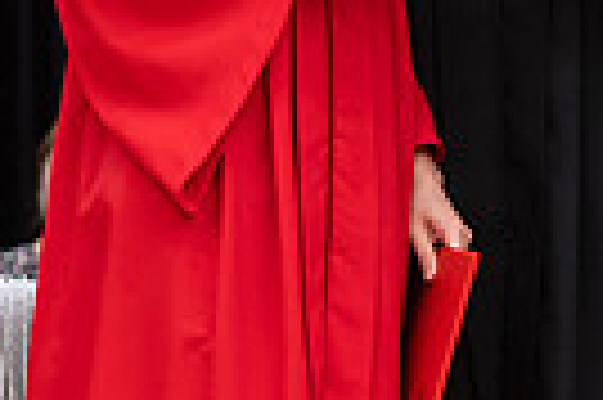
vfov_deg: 2.8
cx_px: 394
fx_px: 8080
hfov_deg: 4.3
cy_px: 173
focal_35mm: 483
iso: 1000
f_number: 2.8
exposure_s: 1/200
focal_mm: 85
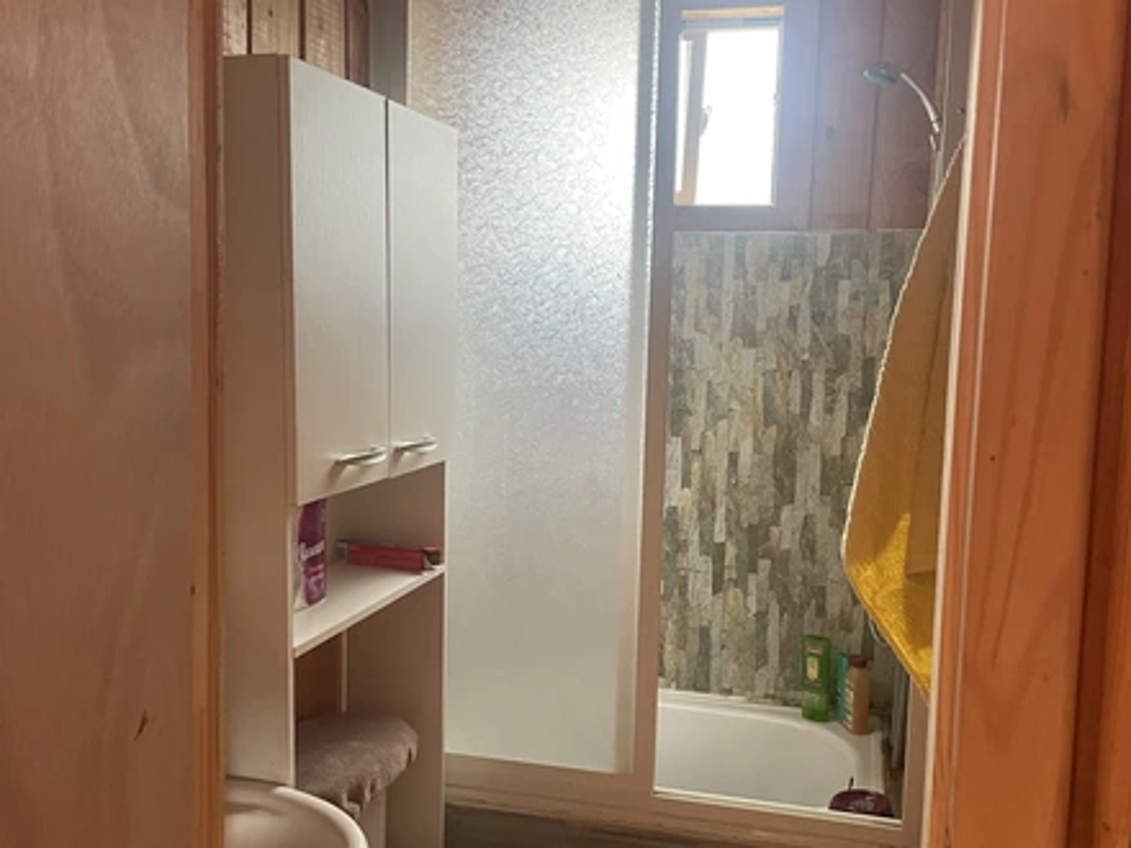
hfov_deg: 67.3
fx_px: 849
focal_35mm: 26
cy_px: 424
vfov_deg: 53.1
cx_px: 566
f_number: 1.6
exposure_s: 1/60
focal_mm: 4.2
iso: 500
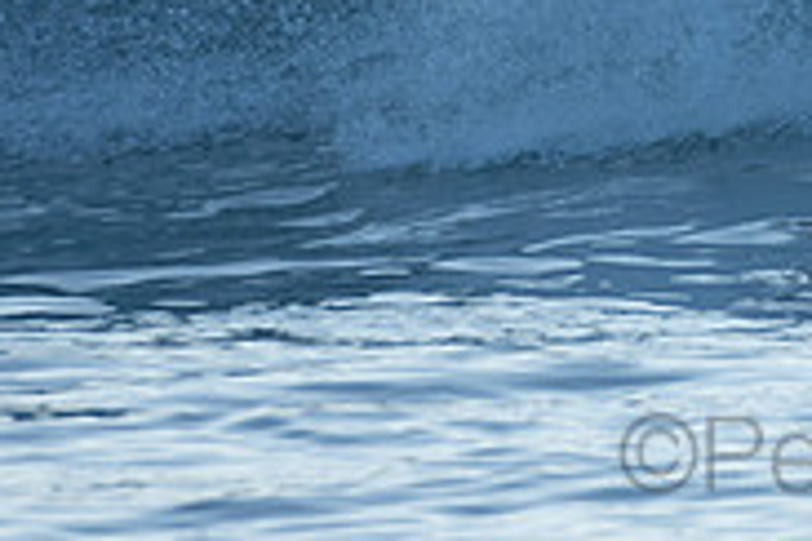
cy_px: -282
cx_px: 963
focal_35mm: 2373
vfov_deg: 0.6
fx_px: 53520
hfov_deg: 0.9
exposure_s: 1/640
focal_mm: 500
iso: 250
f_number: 5.6
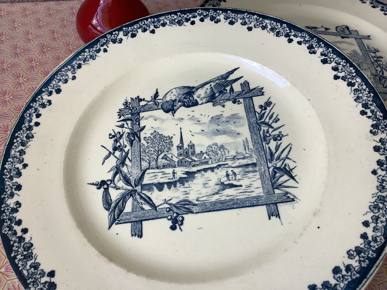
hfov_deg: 58.4
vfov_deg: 45.4
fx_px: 347
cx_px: 194
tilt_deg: -45.6
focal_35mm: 31
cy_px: 145
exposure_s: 1/120
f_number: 2.4
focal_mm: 3.3
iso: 32
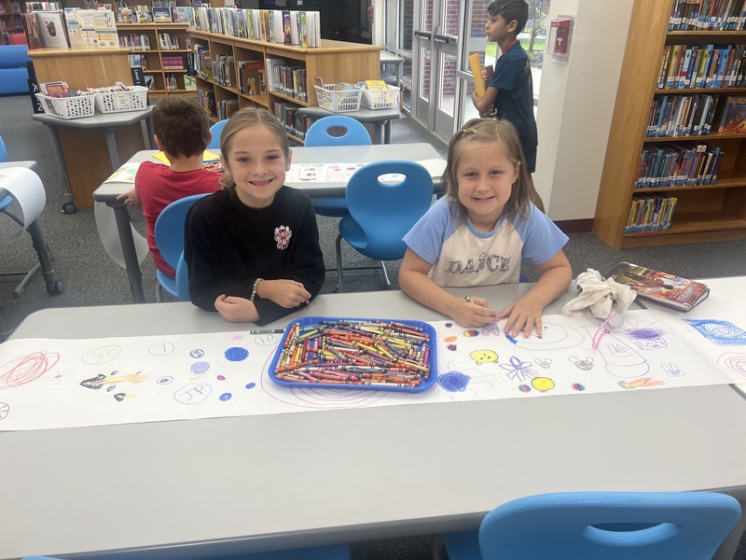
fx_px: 560
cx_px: 373
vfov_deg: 53.1
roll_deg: +0.4
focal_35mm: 26
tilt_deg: -25.4
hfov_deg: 67.3
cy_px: 280
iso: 64
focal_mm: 5.7
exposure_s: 1/120
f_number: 1.5
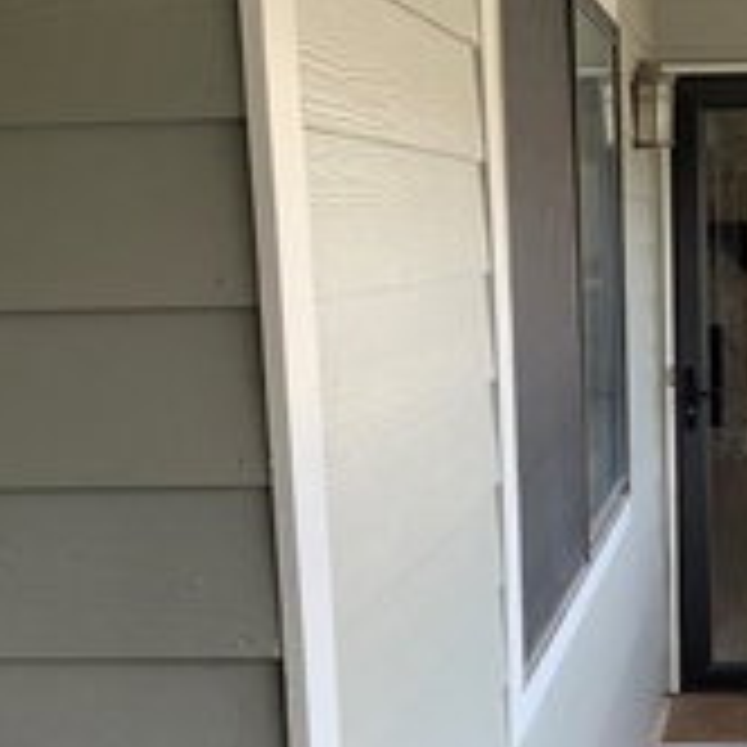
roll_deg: +2.3
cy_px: 531
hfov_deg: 25.4
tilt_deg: -8.6
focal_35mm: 66
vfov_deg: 25.9
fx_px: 1611
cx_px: 659
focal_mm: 3
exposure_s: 1/124
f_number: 1.8
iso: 16
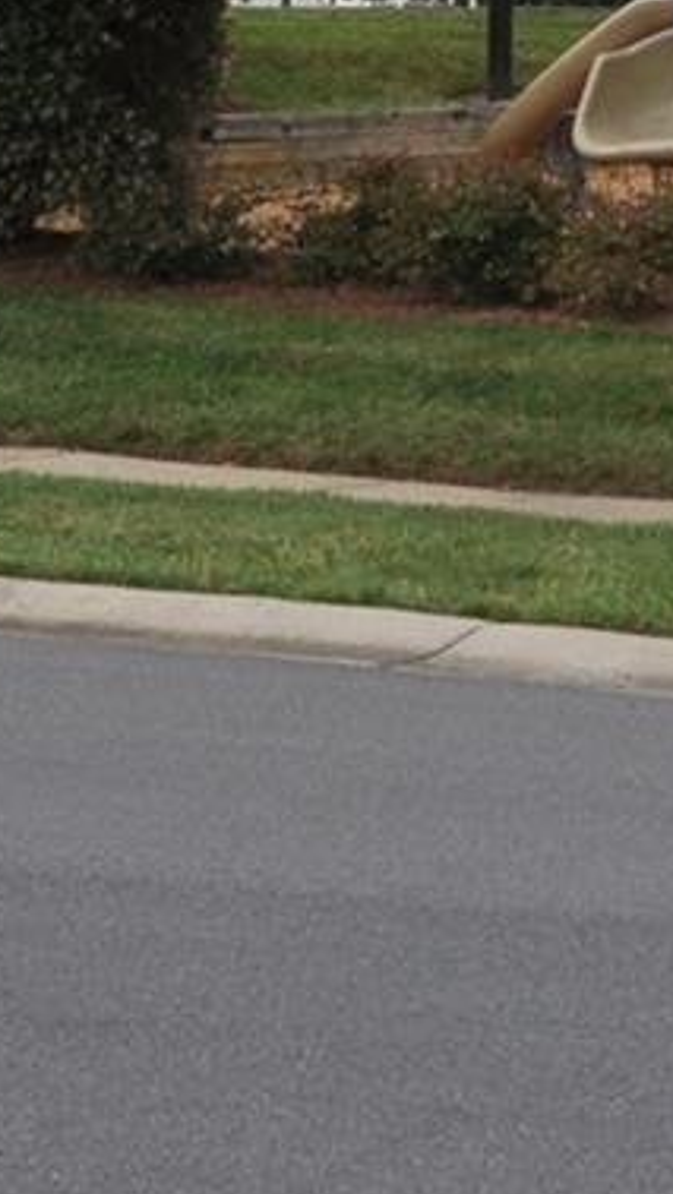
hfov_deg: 5.8
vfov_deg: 10.2
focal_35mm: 204
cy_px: -600
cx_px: 1267
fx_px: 6463
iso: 200
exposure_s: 1/500
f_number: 7.1
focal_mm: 24
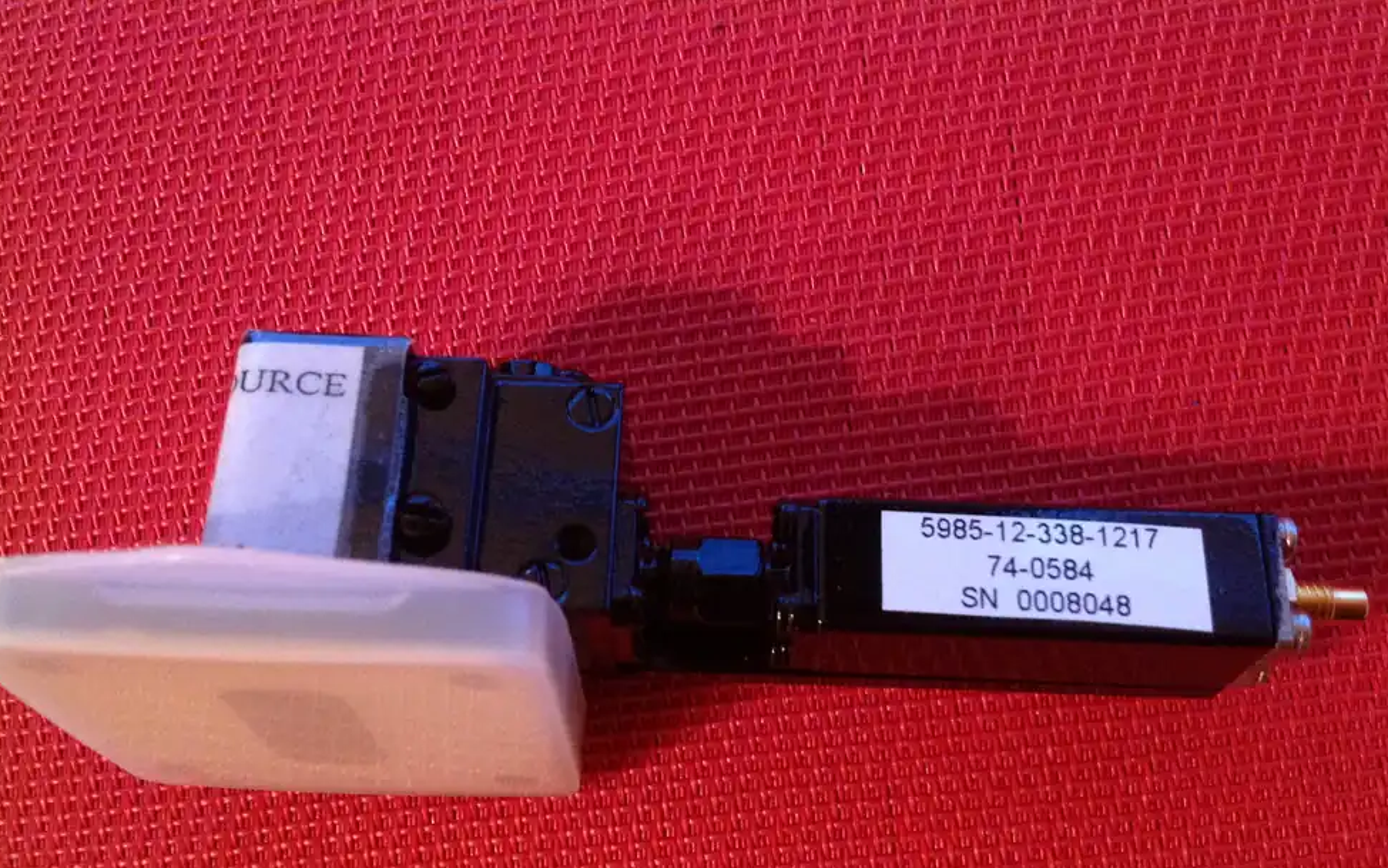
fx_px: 1438
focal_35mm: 38
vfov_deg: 33.5
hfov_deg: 51.5
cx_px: 703
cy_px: 530
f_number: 2.4
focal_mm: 4.28
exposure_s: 1/15
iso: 640
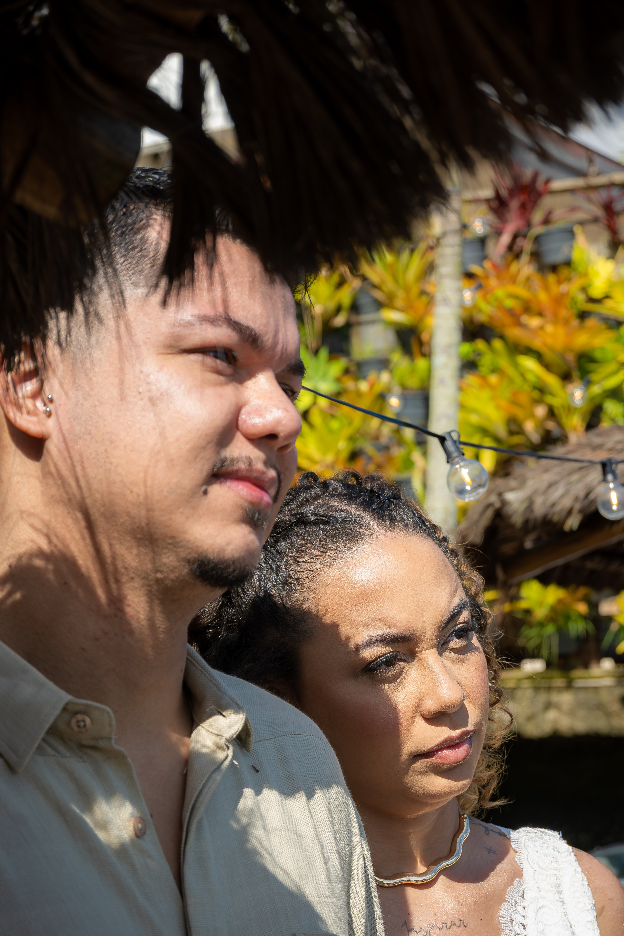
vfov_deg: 27.0
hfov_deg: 18.2
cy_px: 468
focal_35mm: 75
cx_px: 312
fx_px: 1950
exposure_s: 1/400
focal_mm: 50
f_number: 6.3
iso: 160
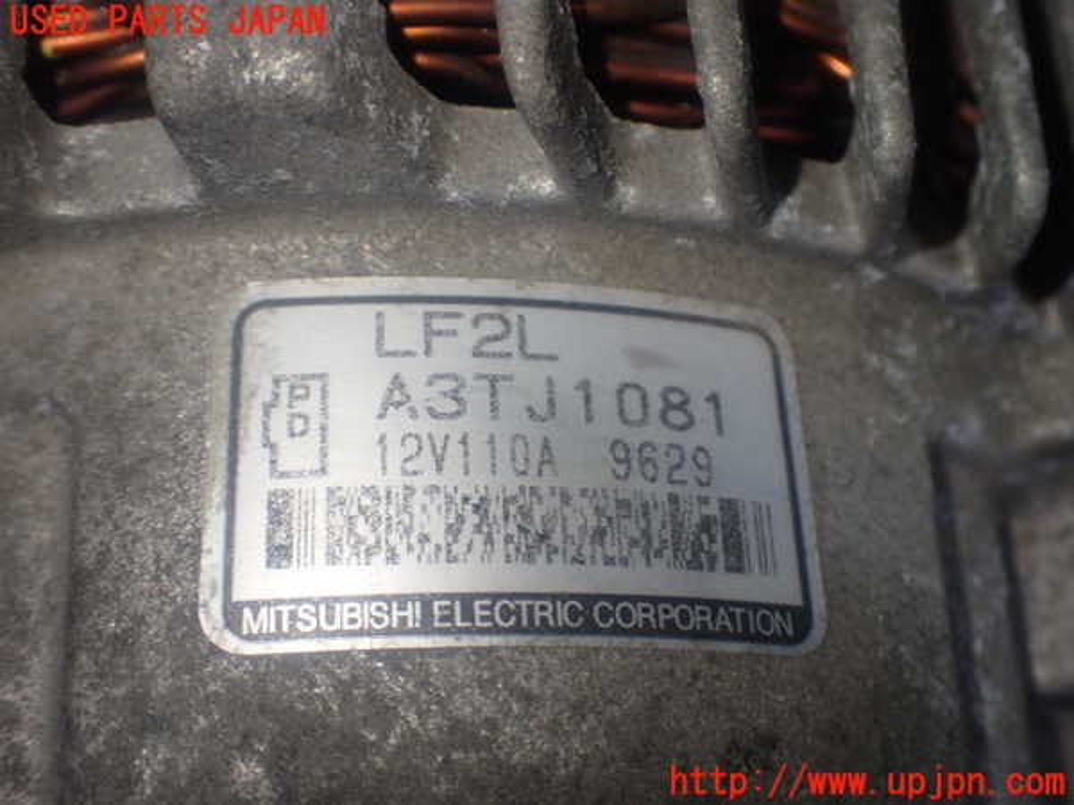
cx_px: 537
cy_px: 402
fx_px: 1458
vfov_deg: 30.9
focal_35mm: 47
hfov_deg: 40.4
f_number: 3.1
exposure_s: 1/80
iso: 200
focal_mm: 8.4
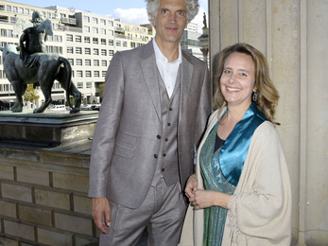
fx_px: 379
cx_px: 183
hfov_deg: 46.7
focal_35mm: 40
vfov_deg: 35.9
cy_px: 106
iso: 320
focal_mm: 32
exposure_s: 1/250
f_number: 10
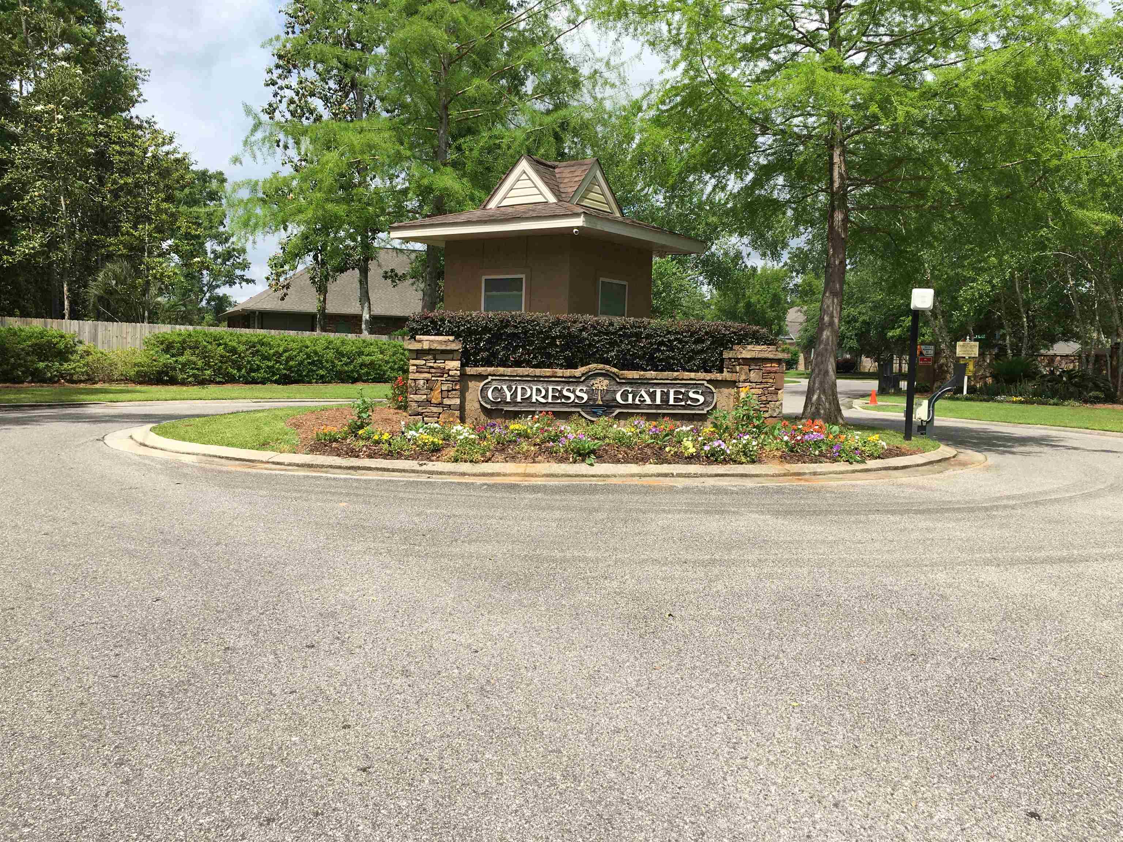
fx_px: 941
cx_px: 562
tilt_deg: -3.0
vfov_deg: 48.2
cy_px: 421
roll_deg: -1.1
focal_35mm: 29
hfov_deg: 61.7
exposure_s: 1/1350
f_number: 2.2
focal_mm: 4.15
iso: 25
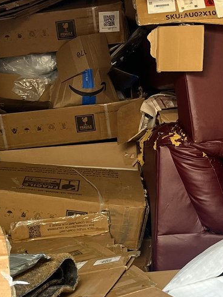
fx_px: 722
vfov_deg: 23.3
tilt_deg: -5.0
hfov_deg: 17.6
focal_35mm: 84
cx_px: 102
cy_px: 177
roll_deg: -2.8
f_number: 1.6
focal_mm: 5.1
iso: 100
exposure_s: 1/121
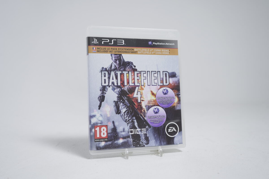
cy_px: 90
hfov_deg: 53.1
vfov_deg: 36.9
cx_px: 134
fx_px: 269
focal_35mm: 36
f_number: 5.6
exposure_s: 1/6
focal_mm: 36
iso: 100
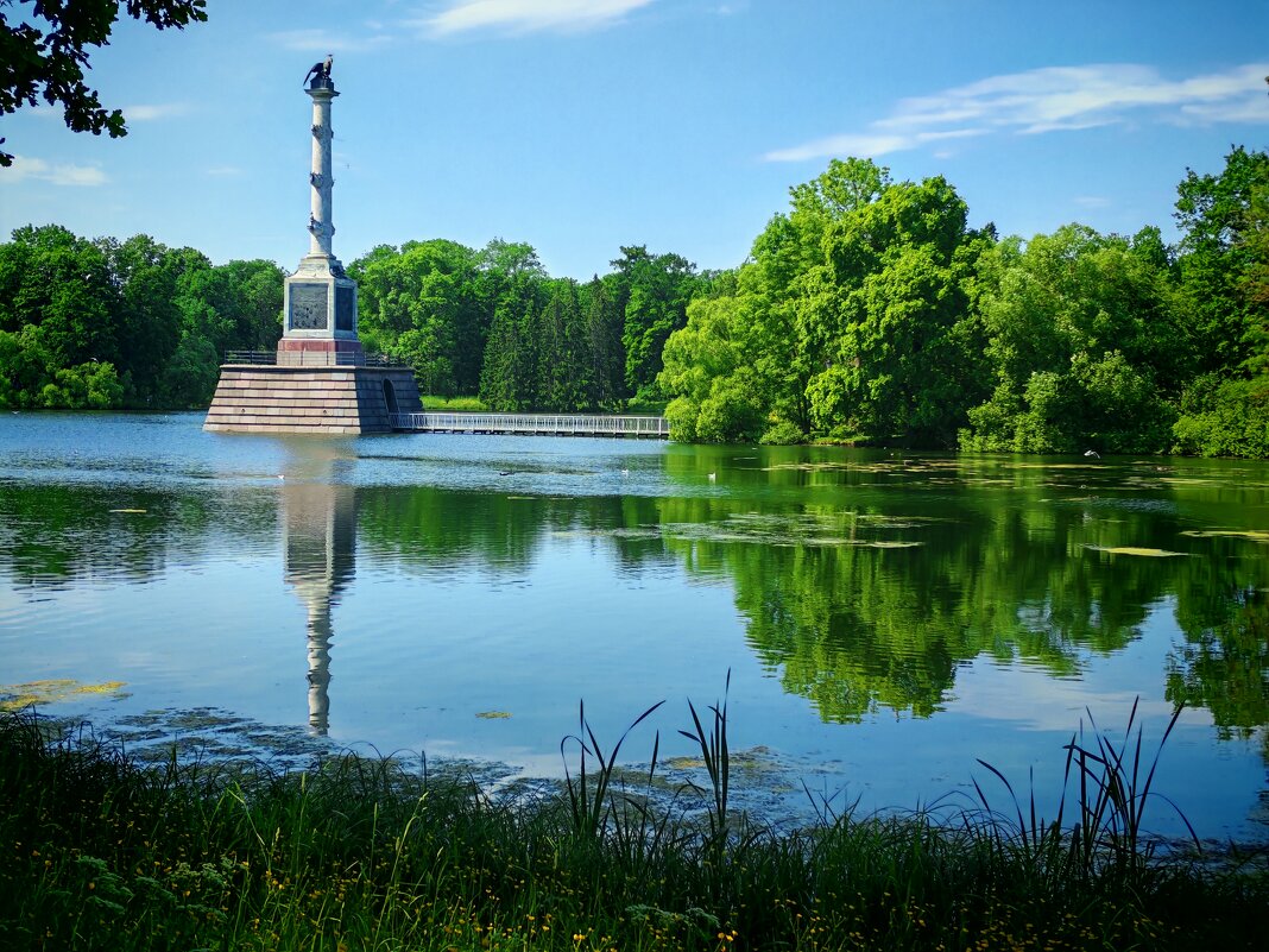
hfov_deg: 35.5
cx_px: 634
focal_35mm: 54
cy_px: 476
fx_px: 1980
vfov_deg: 27.0
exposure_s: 1/850
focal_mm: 5.52
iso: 50
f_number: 1.95
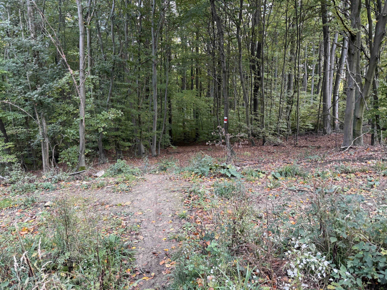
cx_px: 194
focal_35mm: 24
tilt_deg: -12.7
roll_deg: -0.1
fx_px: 268
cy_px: 145
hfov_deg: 71.6
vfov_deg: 56.8
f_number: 1.78
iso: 200
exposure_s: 1/121
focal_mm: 6.76
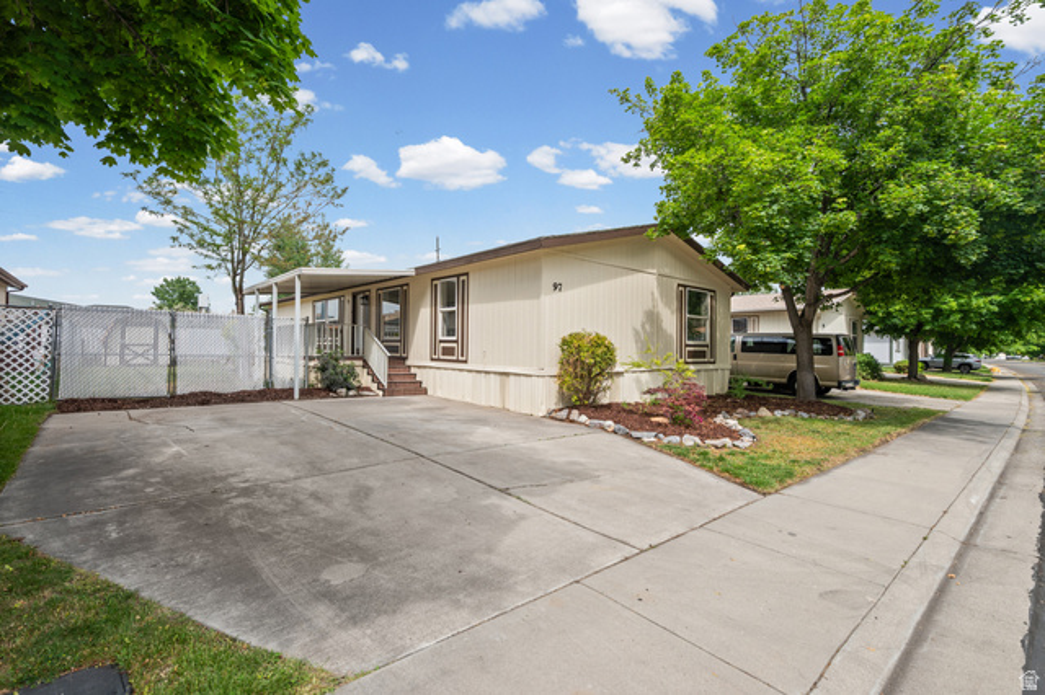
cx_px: 522
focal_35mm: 16
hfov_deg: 96.8
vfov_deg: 73.7
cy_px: 348
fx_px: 464
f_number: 9
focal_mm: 16
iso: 250
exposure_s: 1/160
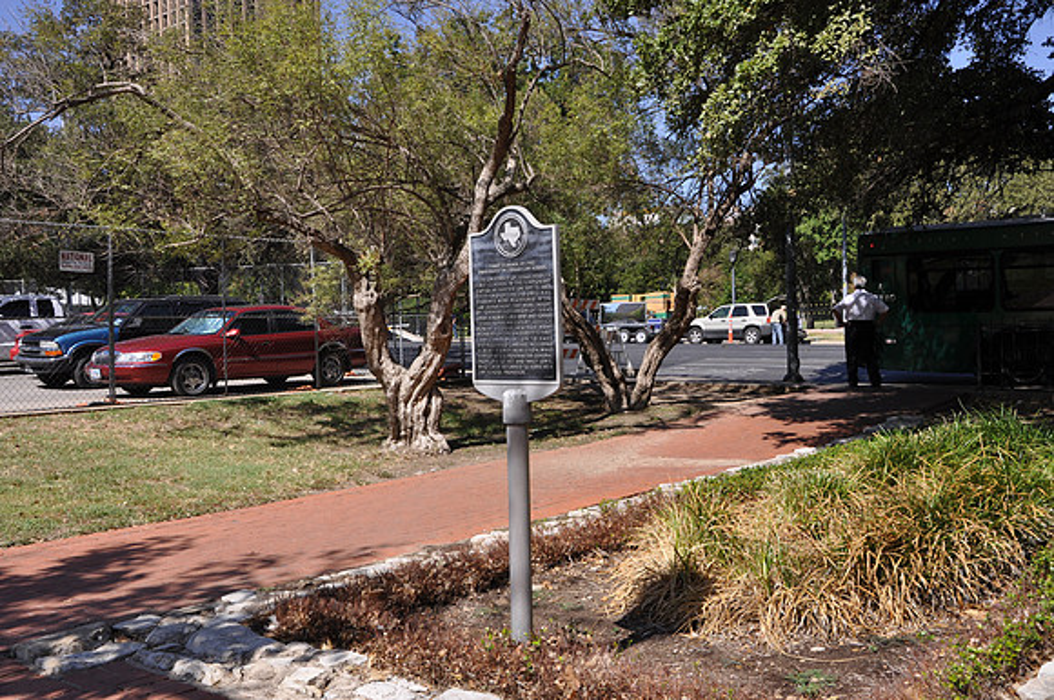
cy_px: 350
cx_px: 527
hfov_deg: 53.2
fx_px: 1053
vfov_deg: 36.8
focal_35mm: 36
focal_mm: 24
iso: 200
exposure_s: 1/100
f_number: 10
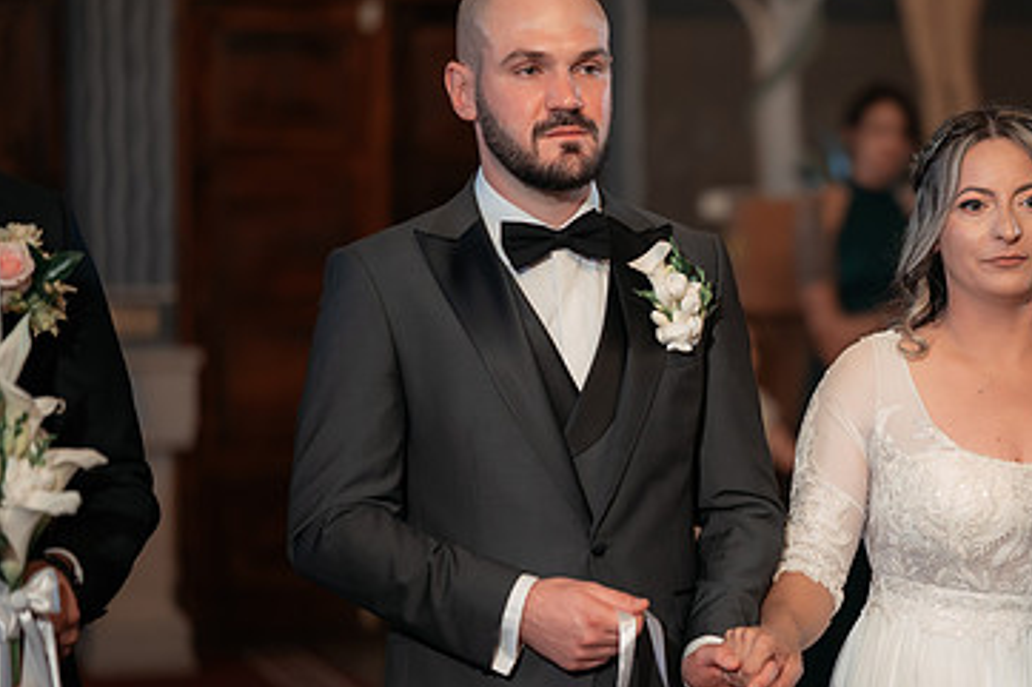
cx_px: 824
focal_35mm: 136
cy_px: 442
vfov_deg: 10.1
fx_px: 3897
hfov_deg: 15.0
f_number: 1.8
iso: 1600
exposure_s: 1/200
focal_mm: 85
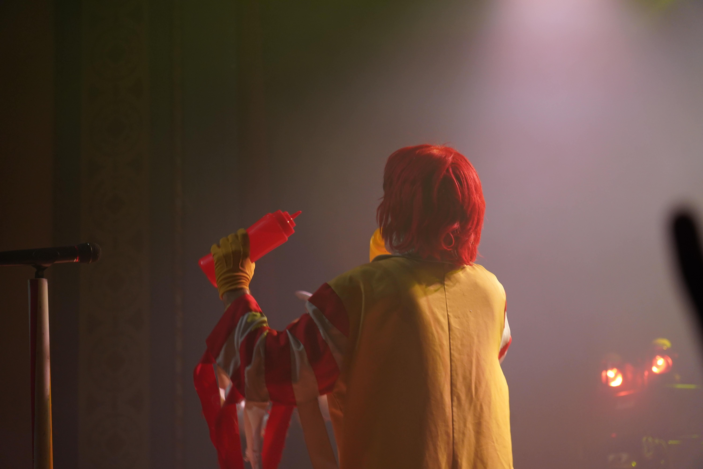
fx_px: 1679
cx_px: 352
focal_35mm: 86
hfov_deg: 23.6
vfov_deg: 15.9
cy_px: 234
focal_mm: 86
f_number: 4
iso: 2000
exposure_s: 1/160
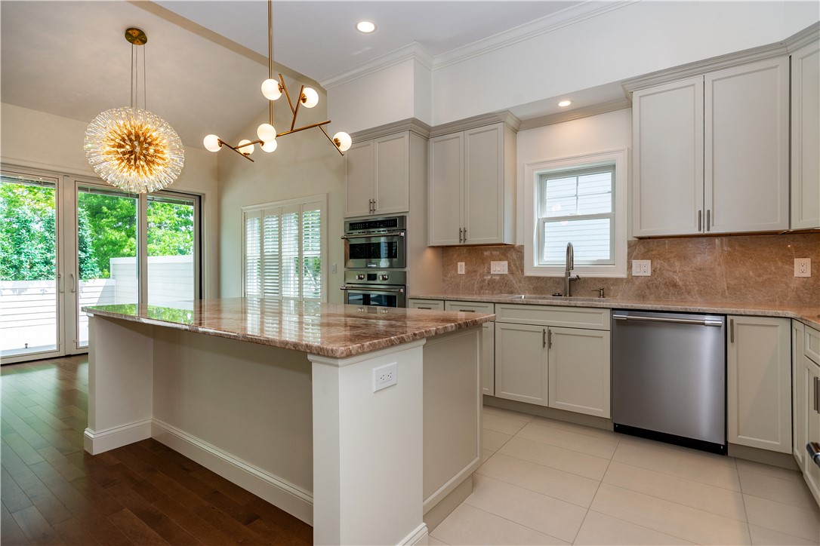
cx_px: 410
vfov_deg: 70.4
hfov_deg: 93.3
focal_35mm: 17
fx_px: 387
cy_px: 273
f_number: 6.3
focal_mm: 17
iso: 100
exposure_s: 1/30
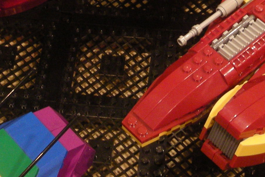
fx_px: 1082
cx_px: 141
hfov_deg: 14.0
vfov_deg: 9.1
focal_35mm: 147
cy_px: -89
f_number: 3.2
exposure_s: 1/7.9
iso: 186
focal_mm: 7.9
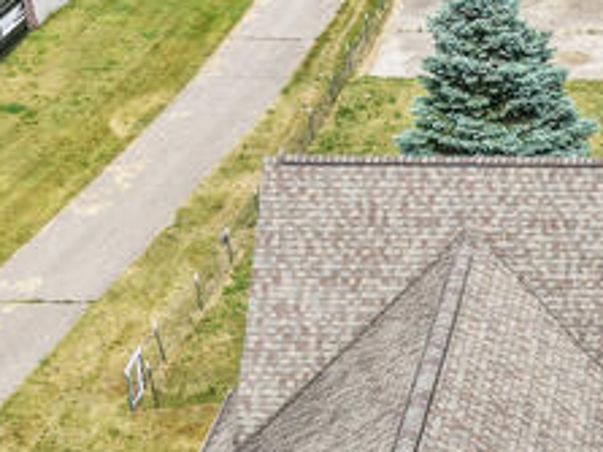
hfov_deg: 14.4
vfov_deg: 11.2
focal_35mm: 129
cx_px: 860
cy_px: 601
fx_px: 2246
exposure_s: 1/1600
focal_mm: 8.67
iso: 120
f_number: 1.8
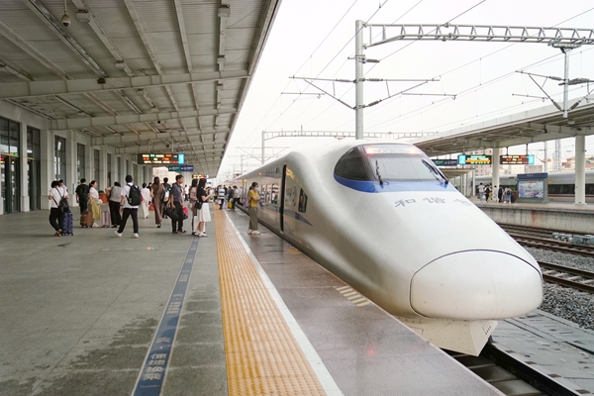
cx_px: 297
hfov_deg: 57.2
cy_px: 198
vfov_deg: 40.0
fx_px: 544
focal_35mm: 33
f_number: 2.8
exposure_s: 1/1600
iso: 3200
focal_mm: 33
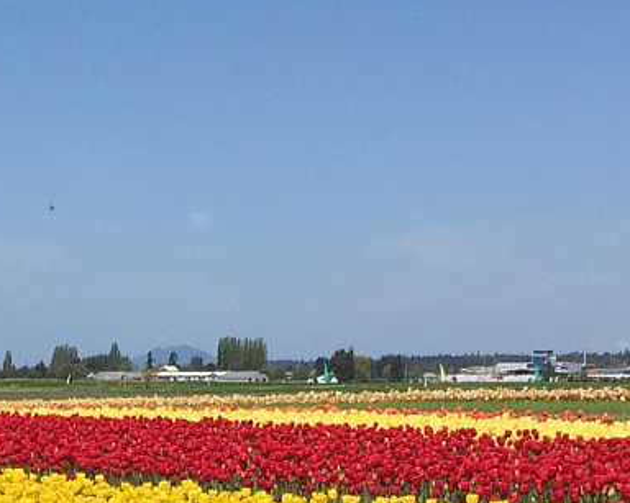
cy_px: 678
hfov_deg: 16.0
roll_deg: -0.3
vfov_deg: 12.6
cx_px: 30
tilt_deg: -9.1
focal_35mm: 118
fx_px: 2200
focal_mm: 4.15
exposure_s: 1/3049
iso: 32
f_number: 2.2
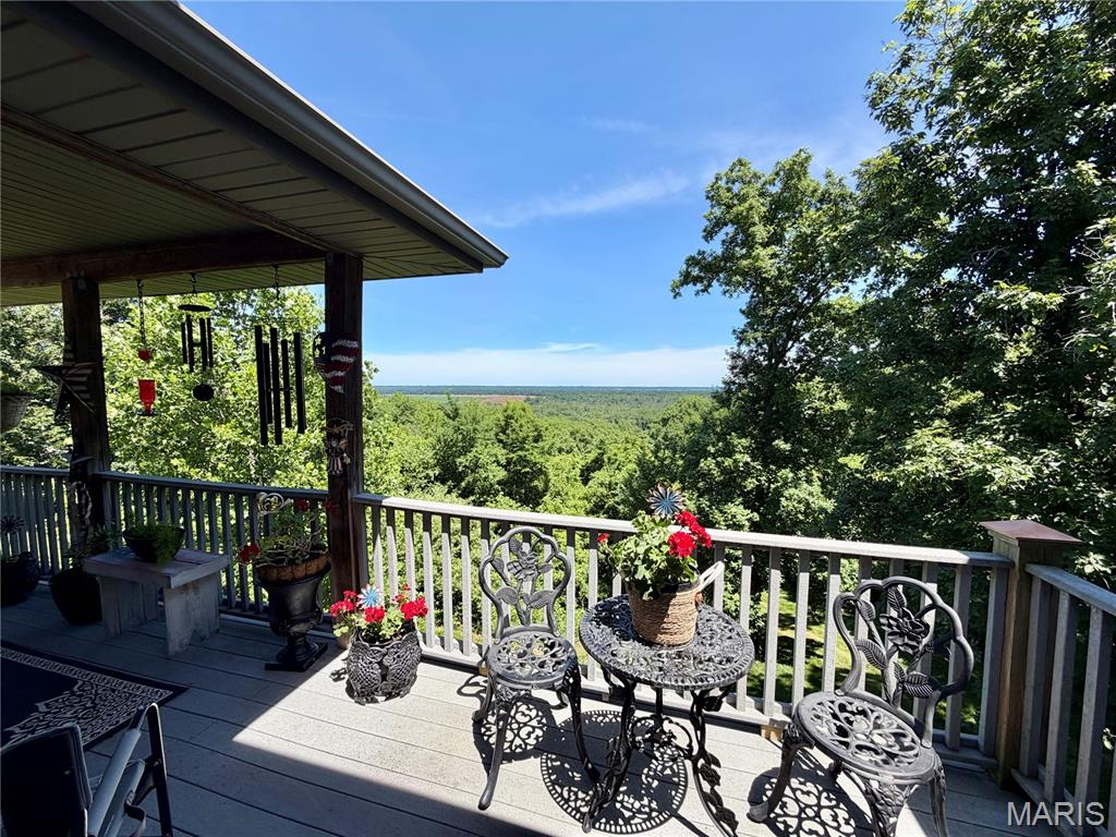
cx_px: 558
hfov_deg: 102.1
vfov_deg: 85.7
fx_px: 451
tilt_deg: -5.0
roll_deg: -0.3
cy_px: 418
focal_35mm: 14
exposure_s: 1/770
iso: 40
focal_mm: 2.22
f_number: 2.2
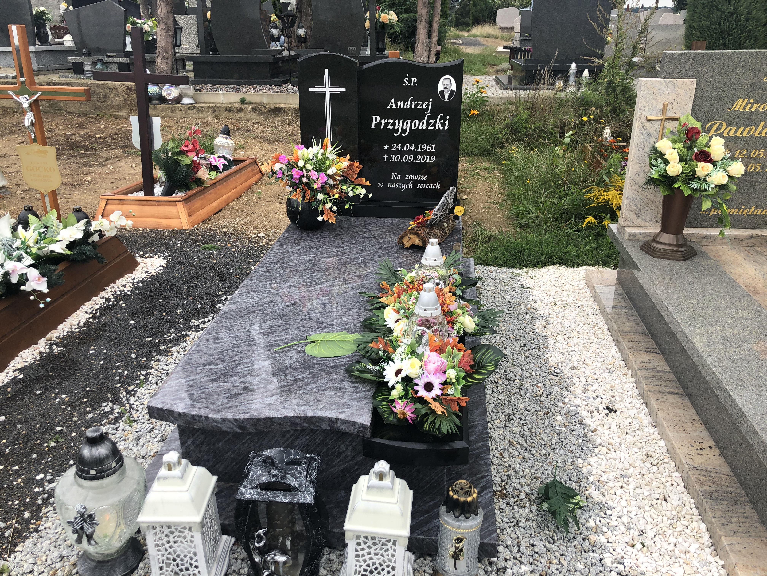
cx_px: 384
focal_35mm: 28
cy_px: 288
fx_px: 620
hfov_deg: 63.4
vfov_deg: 49.7
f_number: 1.8
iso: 20
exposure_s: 1/516
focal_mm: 3.99
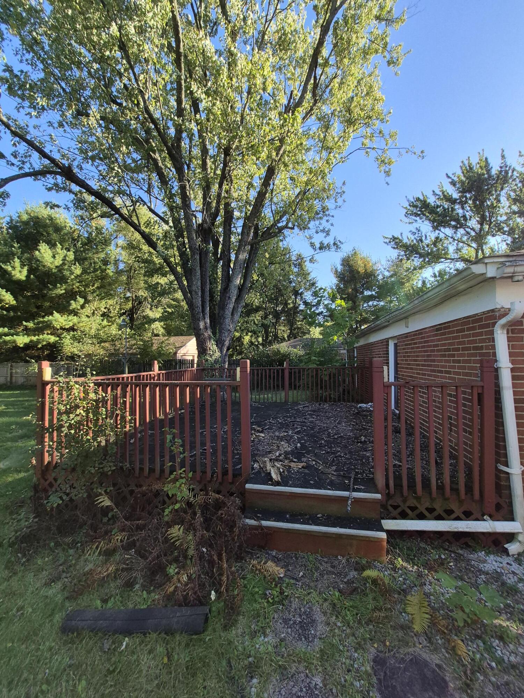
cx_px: 262
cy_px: 349
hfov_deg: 89.9
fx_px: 262
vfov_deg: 106.2
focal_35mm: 13
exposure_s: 1/626
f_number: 2.2
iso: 40
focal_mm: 1.74
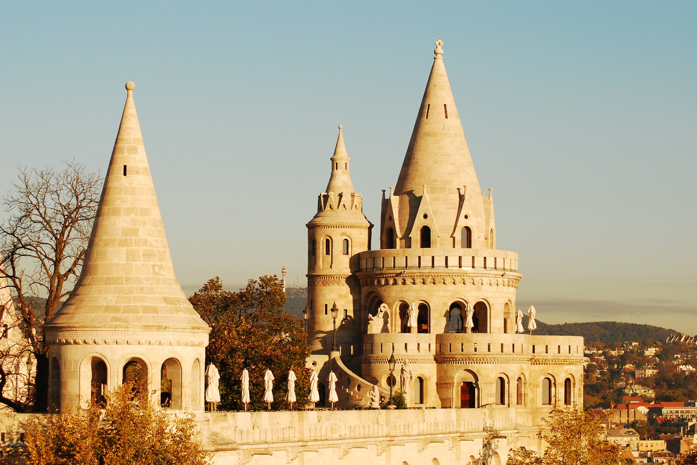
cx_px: 348
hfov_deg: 19.5
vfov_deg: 13.0
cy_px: 232
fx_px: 2033
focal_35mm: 105
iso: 200
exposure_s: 1/800
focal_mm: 70
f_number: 7.1
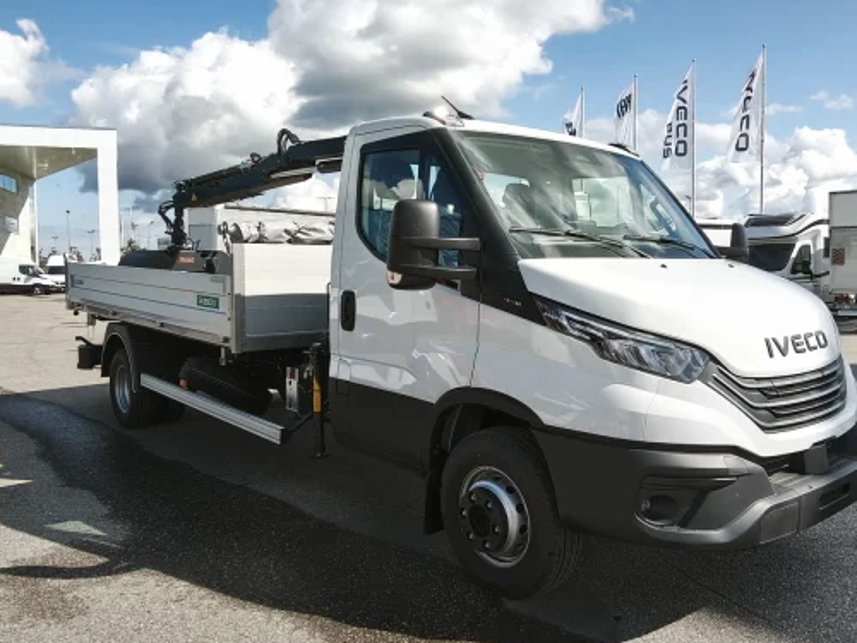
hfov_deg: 56.7
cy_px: 305
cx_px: 473
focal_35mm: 32
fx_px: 792
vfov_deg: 44.1
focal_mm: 1.91
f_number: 2.2
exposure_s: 1/307
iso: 50
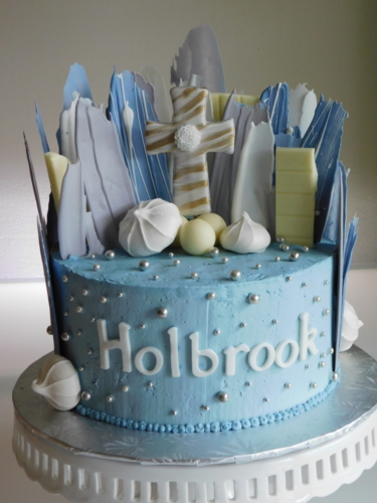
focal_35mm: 59
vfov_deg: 32.7
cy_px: 252
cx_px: 188
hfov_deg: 24.8
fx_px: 857
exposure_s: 1/30
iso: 280
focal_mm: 10.4
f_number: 4
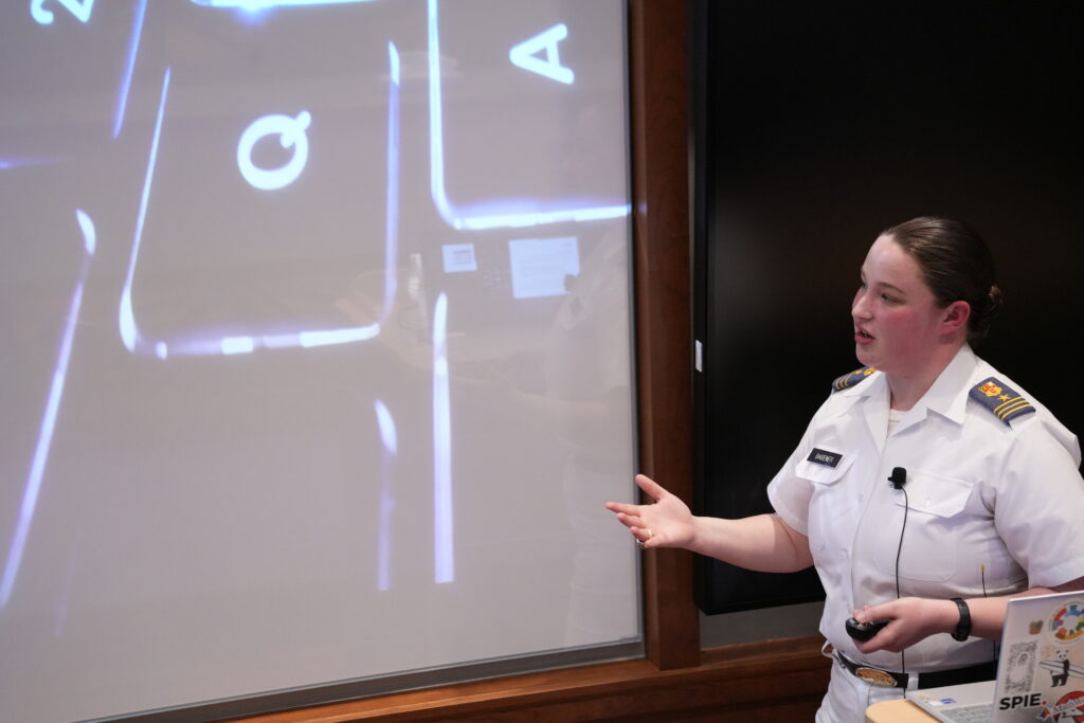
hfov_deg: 17.6
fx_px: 3493
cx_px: 542
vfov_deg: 11.8
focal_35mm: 116
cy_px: 362
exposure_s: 1/125
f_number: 5.6
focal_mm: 116
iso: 6400
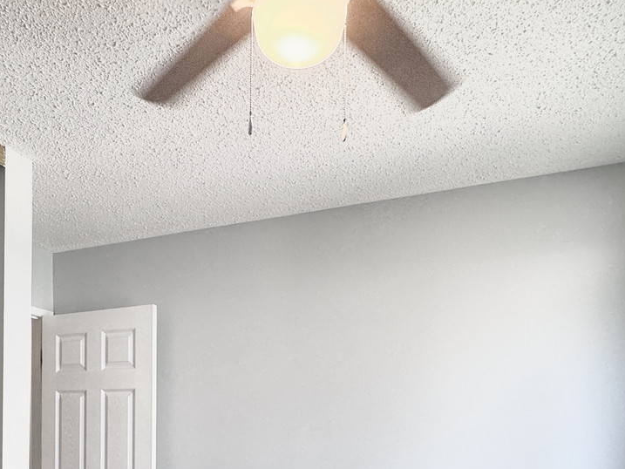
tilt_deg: -0.5
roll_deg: -0.4
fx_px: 542
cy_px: 431
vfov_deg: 42.5
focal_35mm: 30
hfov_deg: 59.4
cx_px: 246
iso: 100
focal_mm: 2.22
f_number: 2.2
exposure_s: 1/120
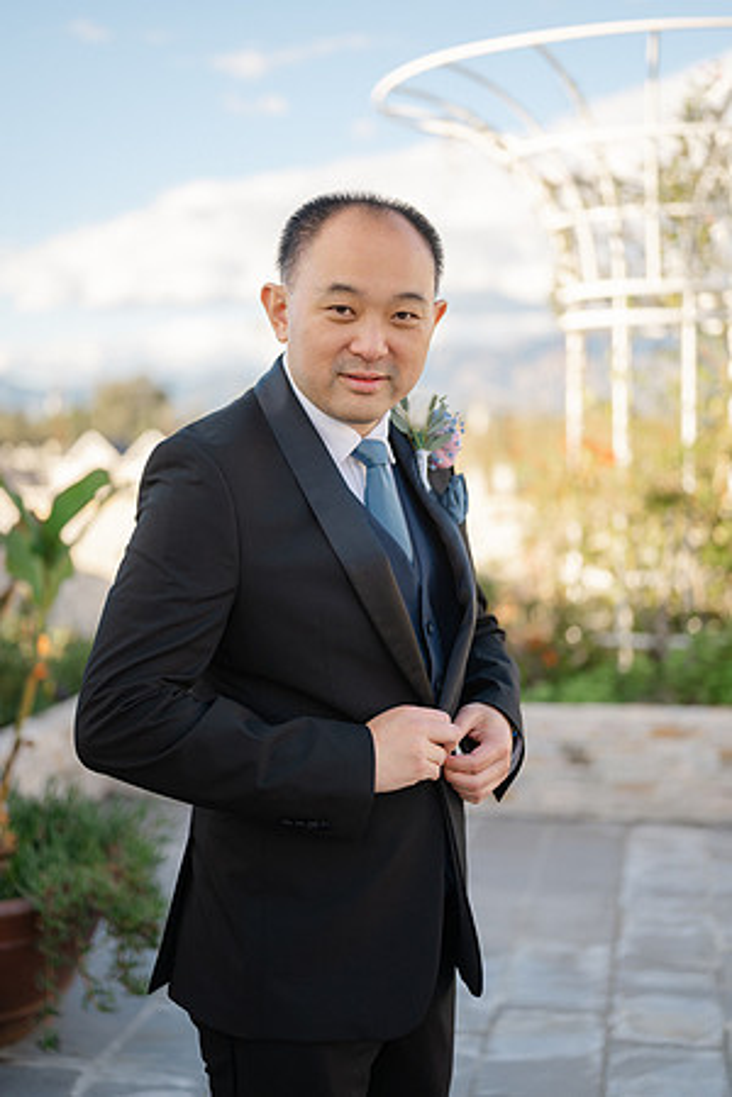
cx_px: 366
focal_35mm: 50
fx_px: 1525
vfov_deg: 39.6
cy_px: 548
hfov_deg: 27.0
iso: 64
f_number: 1.8
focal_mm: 50
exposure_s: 1/640
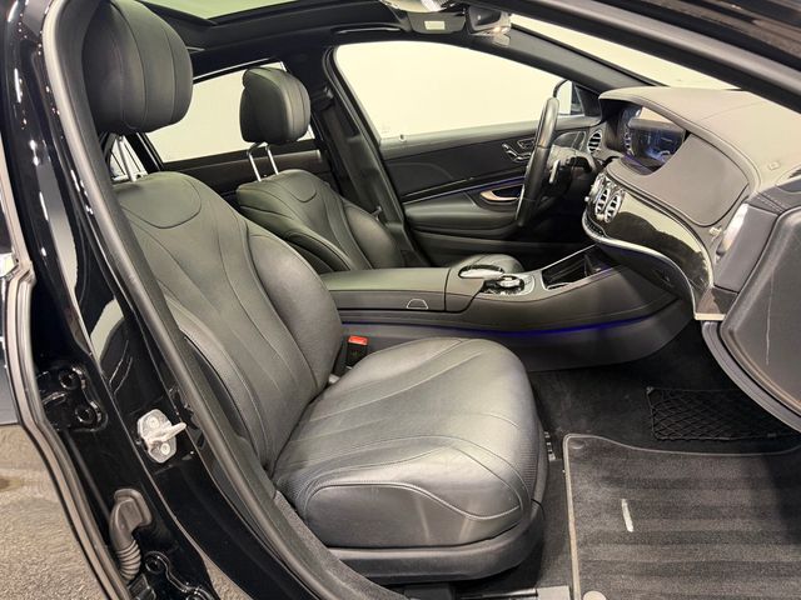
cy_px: 300
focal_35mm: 24
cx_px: 400
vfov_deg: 56.8
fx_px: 555
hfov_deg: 71.6
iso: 250
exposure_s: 1/60
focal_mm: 6.76
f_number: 1.78
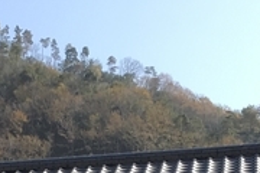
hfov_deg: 11.7
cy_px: 407
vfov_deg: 7.5
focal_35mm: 172
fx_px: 1242
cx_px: -55
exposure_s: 1/801
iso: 25
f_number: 2.2
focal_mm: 4.15
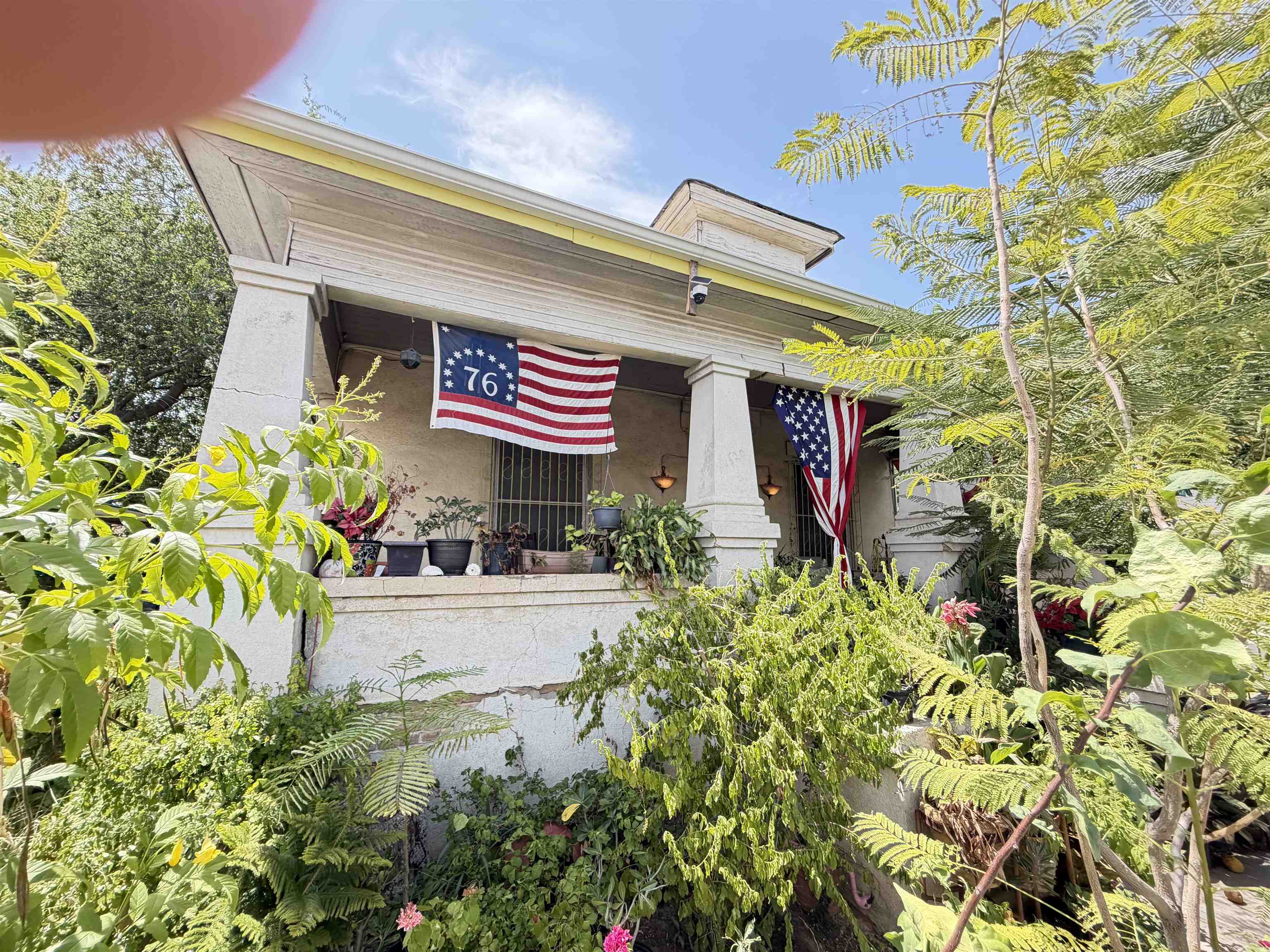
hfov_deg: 102.1
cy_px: 476
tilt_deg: +7.9
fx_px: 514
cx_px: 635
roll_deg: -0.5
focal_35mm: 14
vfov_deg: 85.7
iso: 64
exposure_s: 1/193
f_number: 2.2
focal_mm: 2.22
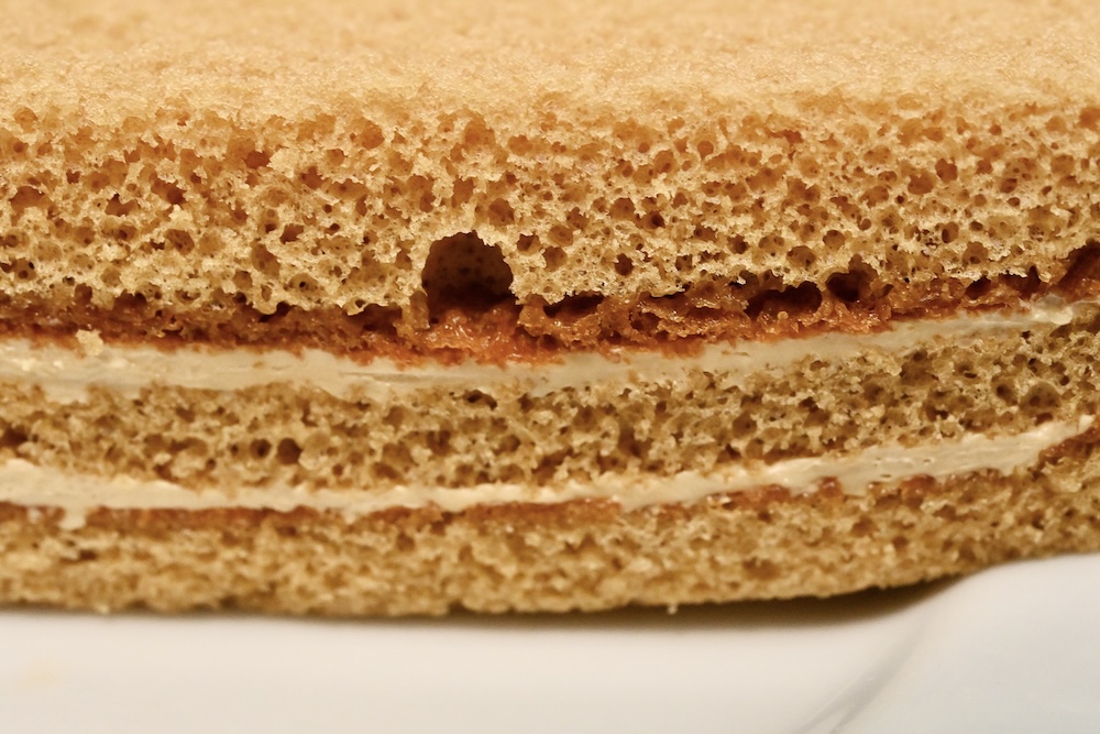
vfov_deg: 22.6
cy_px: 367
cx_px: 550
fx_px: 1833
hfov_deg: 33.4
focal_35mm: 60
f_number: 13
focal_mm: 60
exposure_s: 1/160
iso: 6400
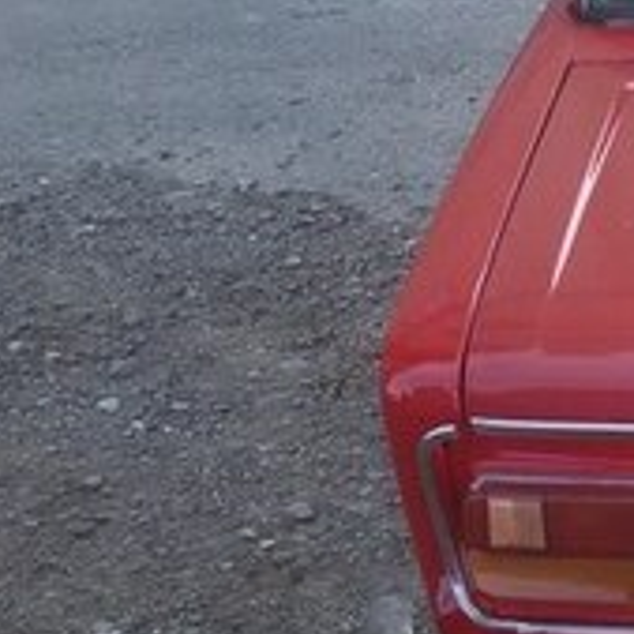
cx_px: 1155
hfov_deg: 14.3
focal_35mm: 107
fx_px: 2217
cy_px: 321
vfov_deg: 16.3
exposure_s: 1/153
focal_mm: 2.93
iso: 40
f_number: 2.4
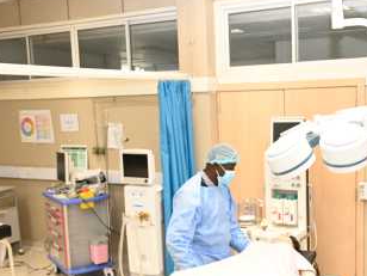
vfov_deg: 32.1
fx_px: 477
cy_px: 168
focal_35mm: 45
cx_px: 236
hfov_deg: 41.7
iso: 3200
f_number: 5.6
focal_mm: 24
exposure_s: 1/100
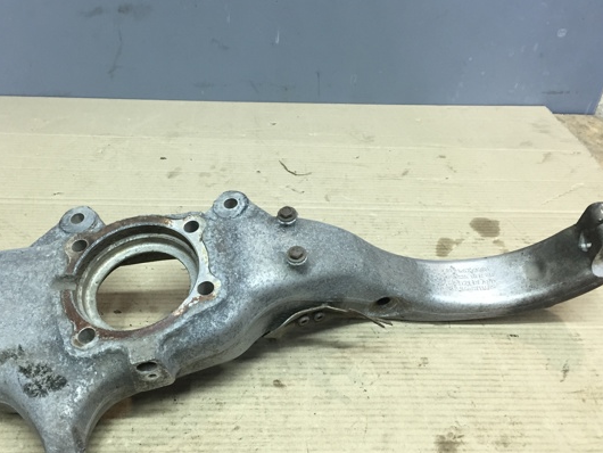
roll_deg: -2.6
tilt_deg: -35.7
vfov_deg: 40.7
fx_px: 610
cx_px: 278
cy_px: 246
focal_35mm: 35
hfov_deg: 52.5
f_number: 2.2
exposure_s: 1/33
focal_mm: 4.15
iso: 64
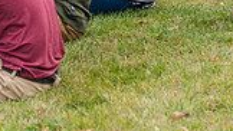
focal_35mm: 323
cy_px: -122
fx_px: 1995
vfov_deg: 3.7
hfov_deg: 6.7
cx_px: 98
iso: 200
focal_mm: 86
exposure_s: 1/400
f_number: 4.5
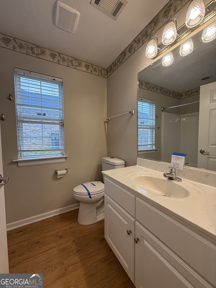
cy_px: 144
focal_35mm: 14
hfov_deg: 85.7
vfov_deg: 102.1
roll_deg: +0.2
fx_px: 116
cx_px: 108
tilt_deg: -1.9
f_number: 2.2
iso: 160
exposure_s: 1/120
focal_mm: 2.22
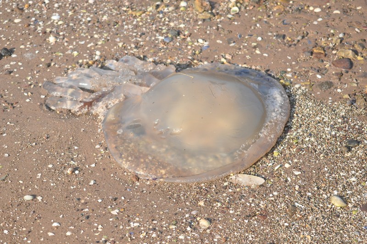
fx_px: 1099
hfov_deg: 19.0
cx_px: 184
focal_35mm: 108
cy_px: 122
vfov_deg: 12.6
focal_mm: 72
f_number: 5.6
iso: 800
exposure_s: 1/2000
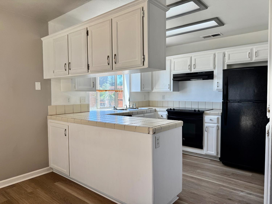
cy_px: 102
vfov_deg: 56.8
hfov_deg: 71.6
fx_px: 189
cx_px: 136
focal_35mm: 24
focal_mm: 6.76
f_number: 1.78
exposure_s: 1/419
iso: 100
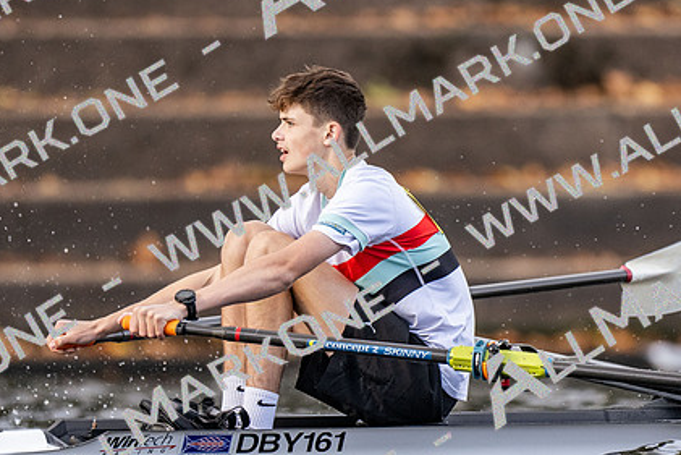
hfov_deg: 1.7
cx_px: 348
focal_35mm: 1242
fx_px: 23501
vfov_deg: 1.1
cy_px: 276
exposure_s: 1/2500
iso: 720
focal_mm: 600
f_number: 4
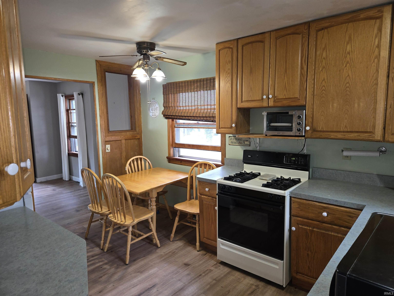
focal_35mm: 23
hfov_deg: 73.9
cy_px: 148
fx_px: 262
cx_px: 197
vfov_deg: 58.9
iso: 100
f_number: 1.8
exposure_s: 1/30
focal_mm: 5.4
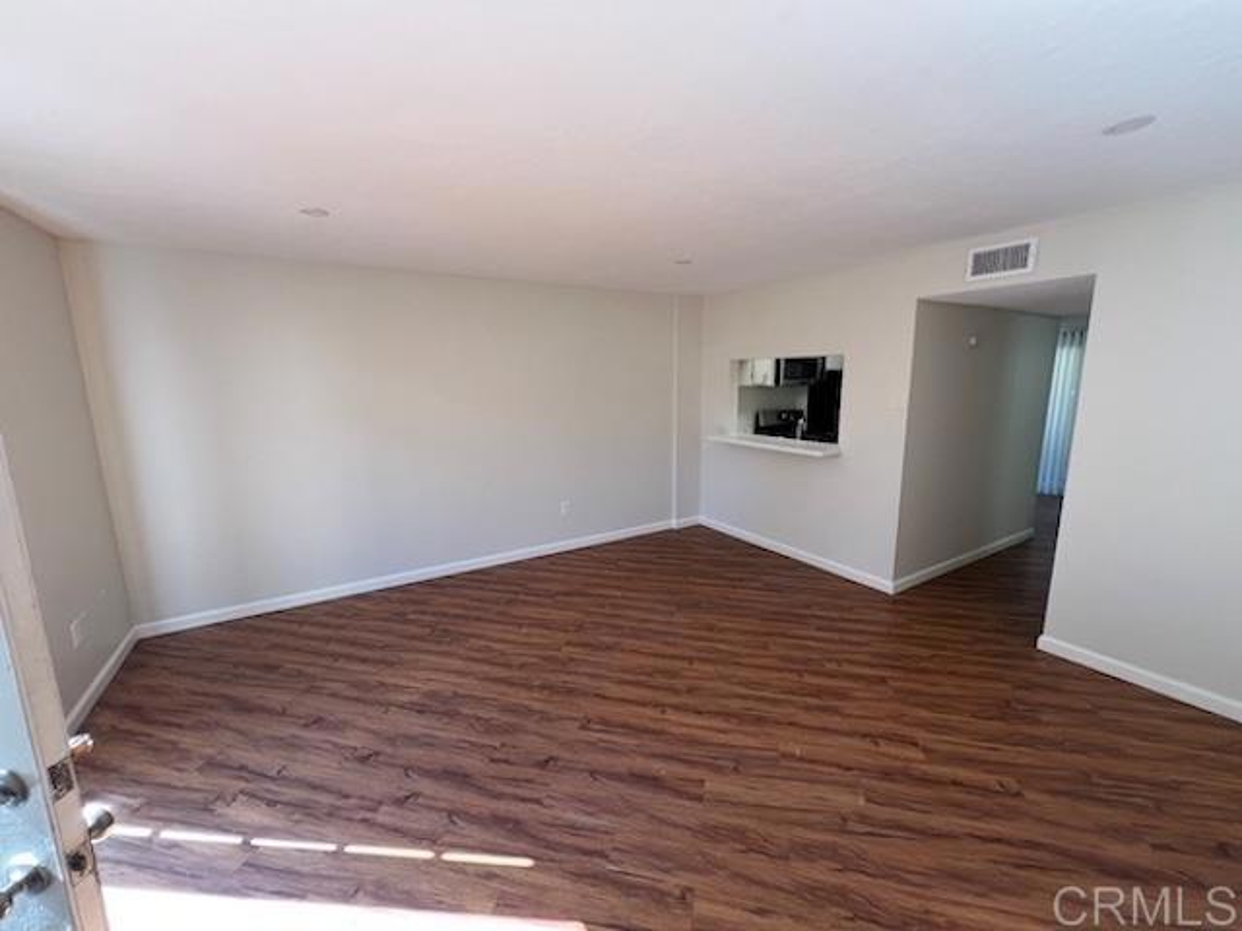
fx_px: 466
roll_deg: +0.6
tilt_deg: -10.8
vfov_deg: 89.9
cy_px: 466
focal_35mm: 13
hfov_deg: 106.2
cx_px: 621
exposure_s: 1/99
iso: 80
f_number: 1.8
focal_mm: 1.57
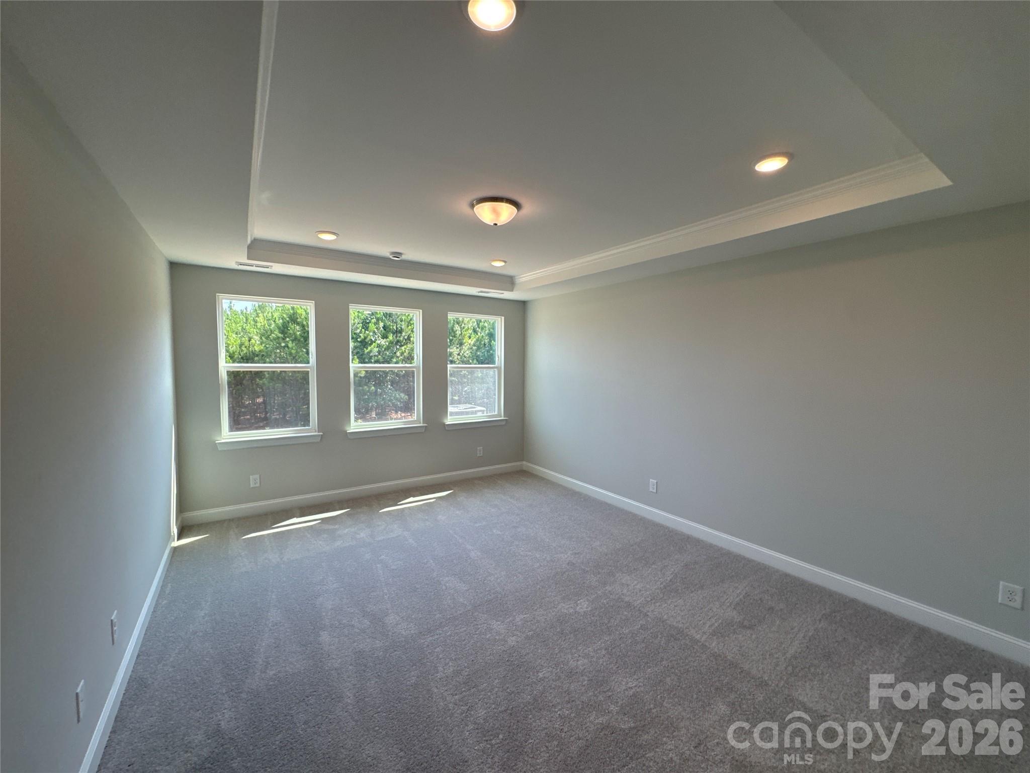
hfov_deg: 102.1
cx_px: 515
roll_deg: -0.5
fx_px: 417
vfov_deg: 85.7
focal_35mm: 14
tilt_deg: -3.9
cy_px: 386
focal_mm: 2.22
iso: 40
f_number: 2.2
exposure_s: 1/124
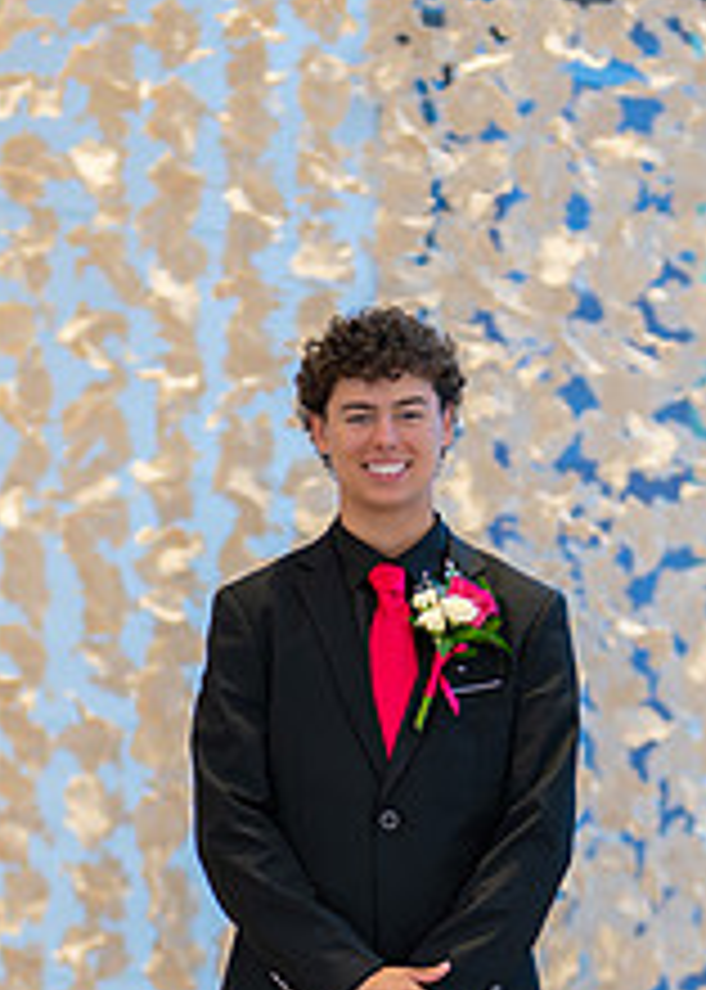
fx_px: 4354
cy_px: 938
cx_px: 379
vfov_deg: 12.8
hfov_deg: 9.3
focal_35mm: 155
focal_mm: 50
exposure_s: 1/800
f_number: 1.2
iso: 800
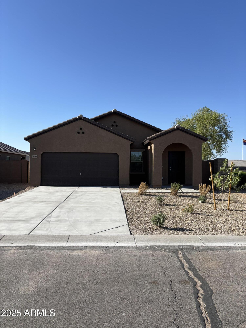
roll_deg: -2.2
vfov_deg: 67.3
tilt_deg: +0.2
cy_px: 164
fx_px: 246
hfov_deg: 53.1
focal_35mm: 26
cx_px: 123
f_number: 1.6
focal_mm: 5.96
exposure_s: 1/3106
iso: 50
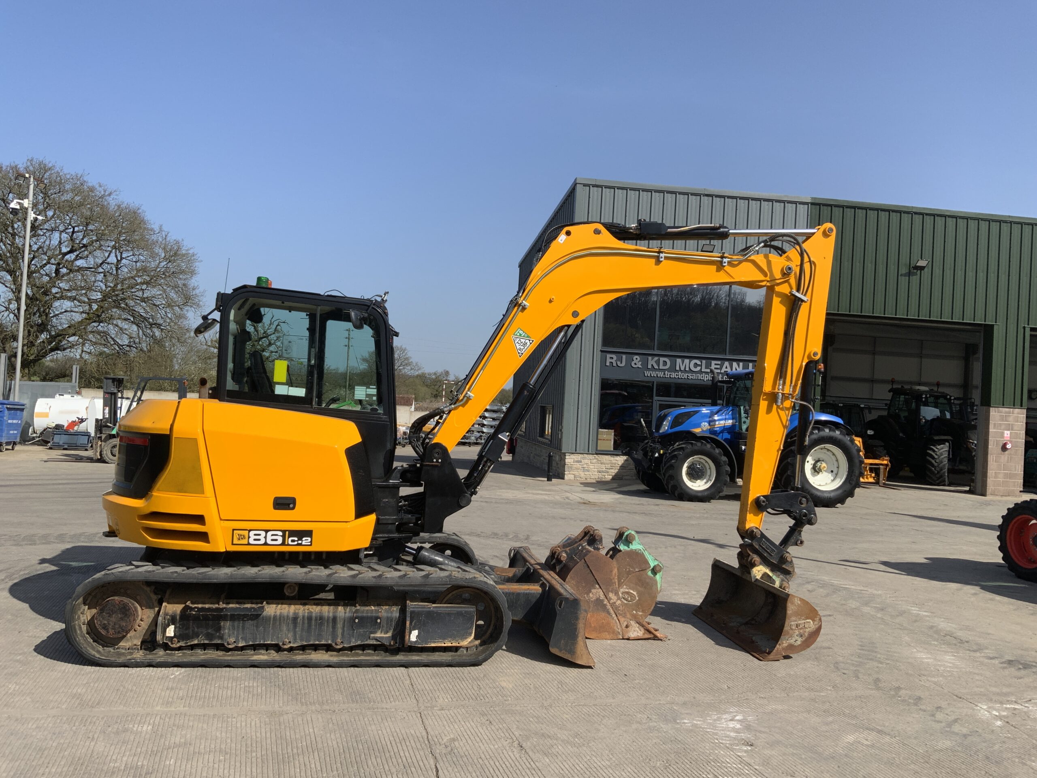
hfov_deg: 61.7
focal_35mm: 29
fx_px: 869
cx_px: 518
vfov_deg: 48.2
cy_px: 389
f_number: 1.8
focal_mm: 3
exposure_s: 1/2058
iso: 16
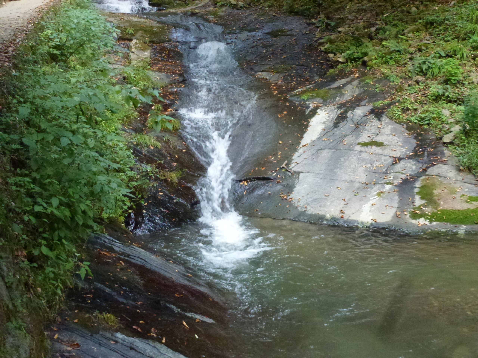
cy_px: 179
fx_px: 787
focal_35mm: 57
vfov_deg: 25.7
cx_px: 239
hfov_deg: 33.8
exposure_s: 1/50
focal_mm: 10.1
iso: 800
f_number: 4.4
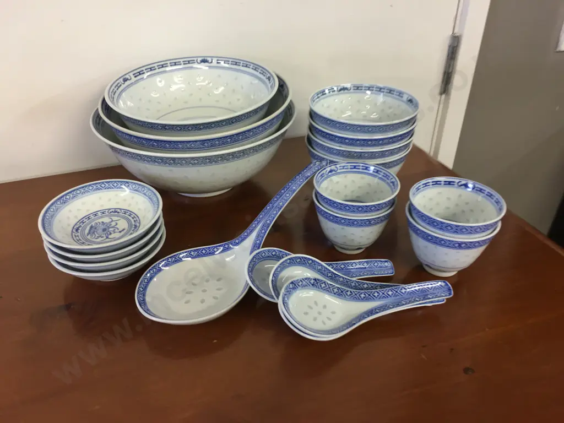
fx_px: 472
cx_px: 282
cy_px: 212
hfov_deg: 61.7
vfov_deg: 48.2
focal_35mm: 29
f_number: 2.2
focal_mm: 4.15
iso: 40
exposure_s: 1/17
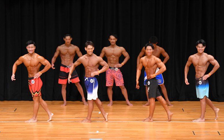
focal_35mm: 178
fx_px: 1086
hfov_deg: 11.8
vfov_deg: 7.4
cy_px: 75
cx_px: 112
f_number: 5.6
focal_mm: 116
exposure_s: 1/400
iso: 4000
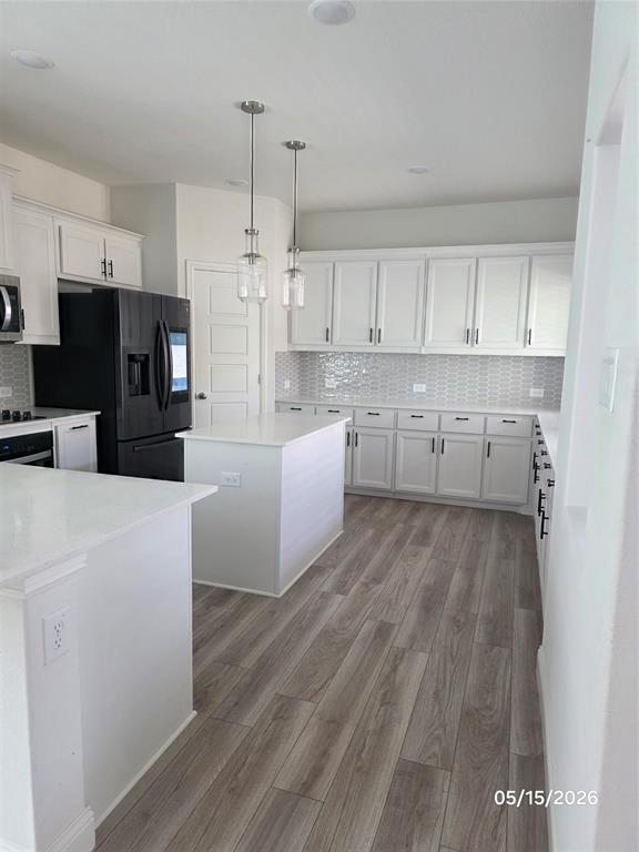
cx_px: 320
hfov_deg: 58.9
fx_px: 566
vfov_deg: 73.9
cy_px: 426
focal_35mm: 23
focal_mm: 6.3
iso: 640
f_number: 1.7
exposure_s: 1/120
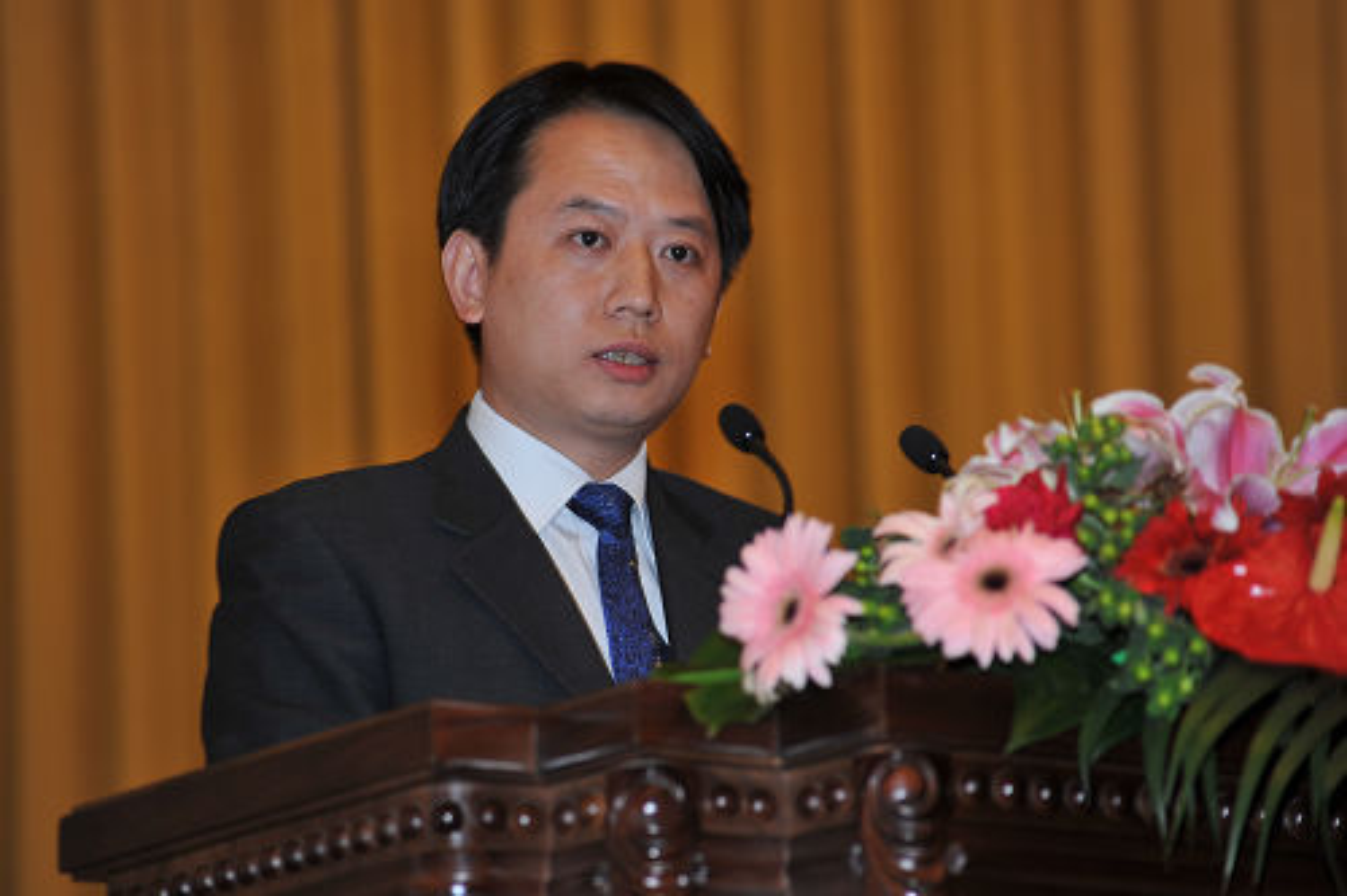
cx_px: 674
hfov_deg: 11.4
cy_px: 448
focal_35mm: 180
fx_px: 6732
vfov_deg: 7.6
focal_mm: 180
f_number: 5.6
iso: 400
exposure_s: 1/60
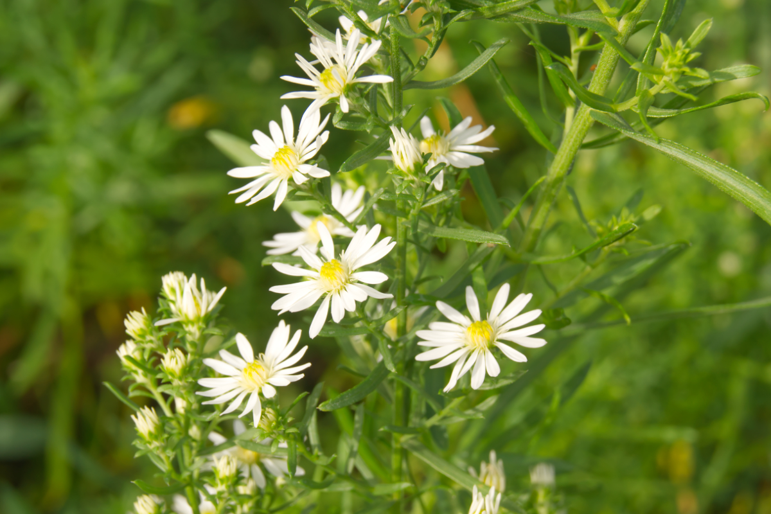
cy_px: 257
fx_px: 1767
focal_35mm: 82
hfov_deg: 24.6
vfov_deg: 16.6
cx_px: 386
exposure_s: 1/100
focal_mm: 55
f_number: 13
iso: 160
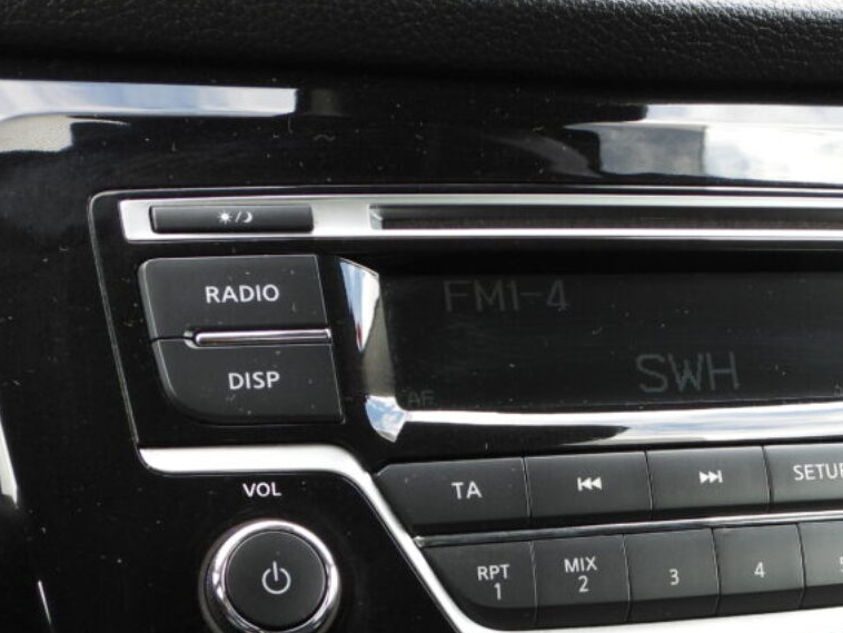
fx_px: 1803
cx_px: 700
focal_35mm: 74
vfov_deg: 19.4
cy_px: 604
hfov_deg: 25.8
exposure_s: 1/60
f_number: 3.2
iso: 100
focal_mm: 6.3
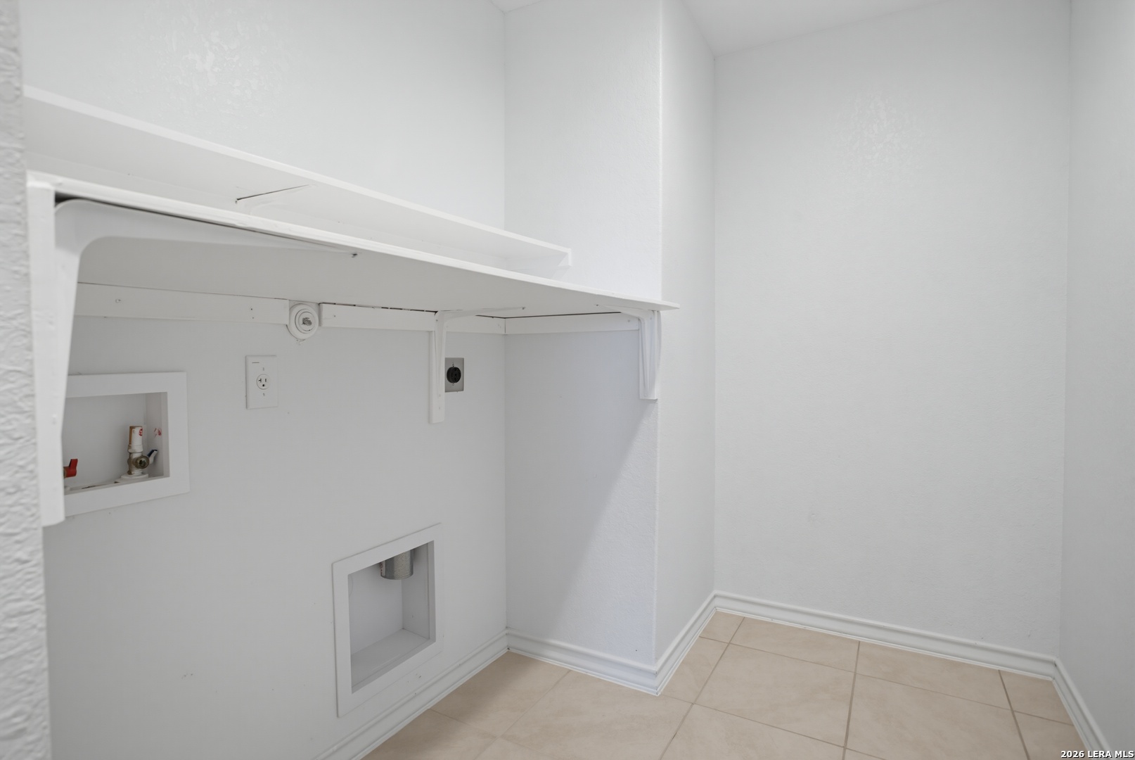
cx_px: 568
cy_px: 380
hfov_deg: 86.8
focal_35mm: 19
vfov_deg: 64.7
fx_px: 600
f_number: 7.1
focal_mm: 19
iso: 320
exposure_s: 1/3.33
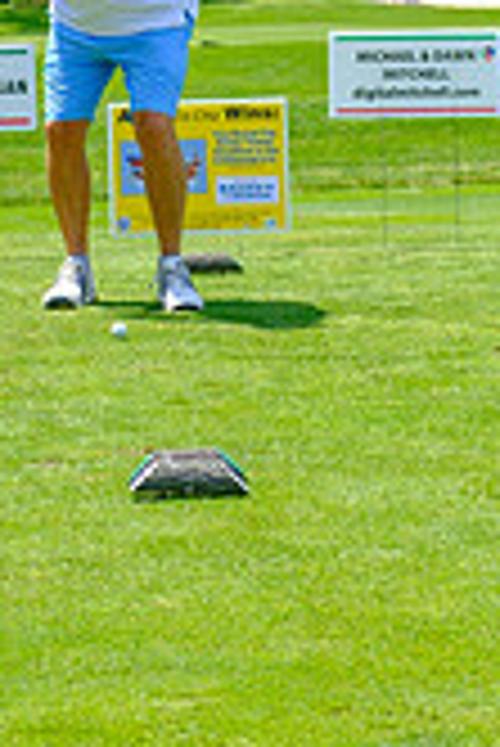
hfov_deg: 8.3
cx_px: 194
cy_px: -54
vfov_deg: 12.3
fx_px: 3430
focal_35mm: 165
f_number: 5
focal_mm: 40.7
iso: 200
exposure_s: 1/500
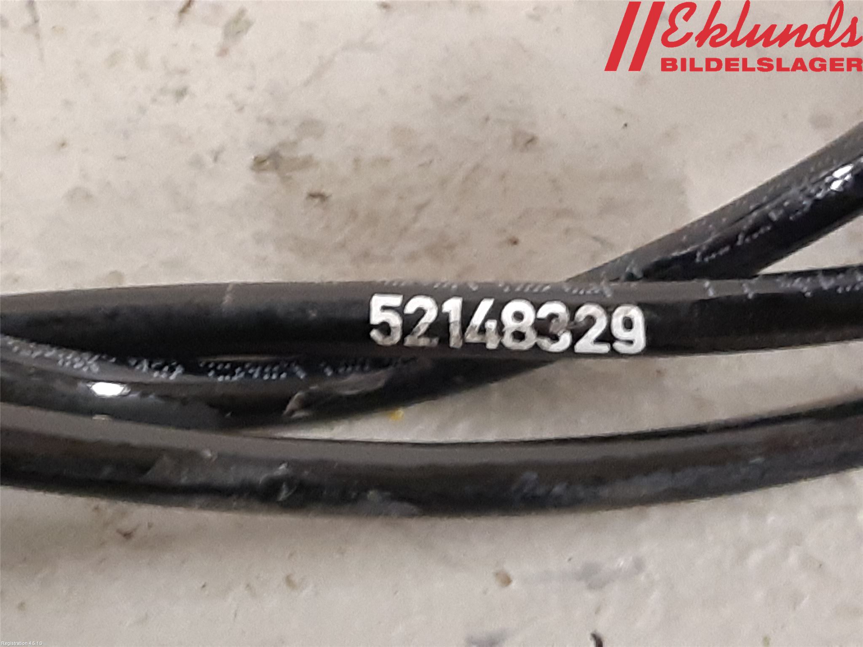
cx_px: 432
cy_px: 324
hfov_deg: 67.3
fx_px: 648
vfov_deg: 53.1
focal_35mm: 26
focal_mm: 3.93
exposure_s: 1/25
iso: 400
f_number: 1.7
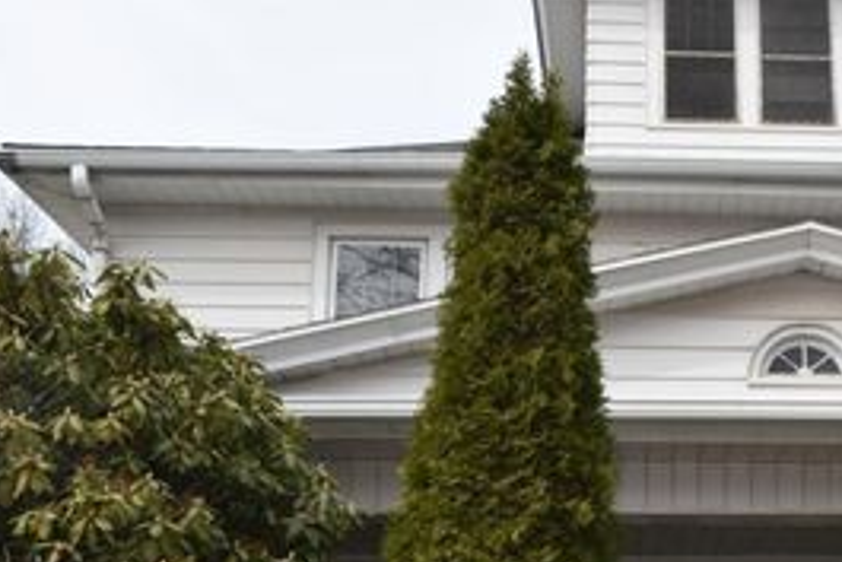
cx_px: 724
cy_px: 527
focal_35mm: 51
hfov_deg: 36.9
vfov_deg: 25.5
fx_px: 1193
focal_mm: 18
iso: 100
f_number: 7.1
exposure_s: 1/200
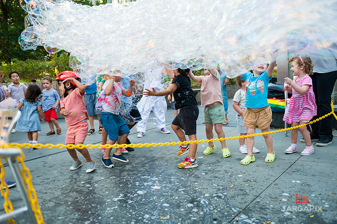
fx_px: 318
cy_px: 112
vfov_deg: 38.8
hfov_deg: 55.8
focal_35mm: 34
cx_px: 168
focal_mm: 34
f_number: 3.2
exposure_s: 1/1000
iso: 1250
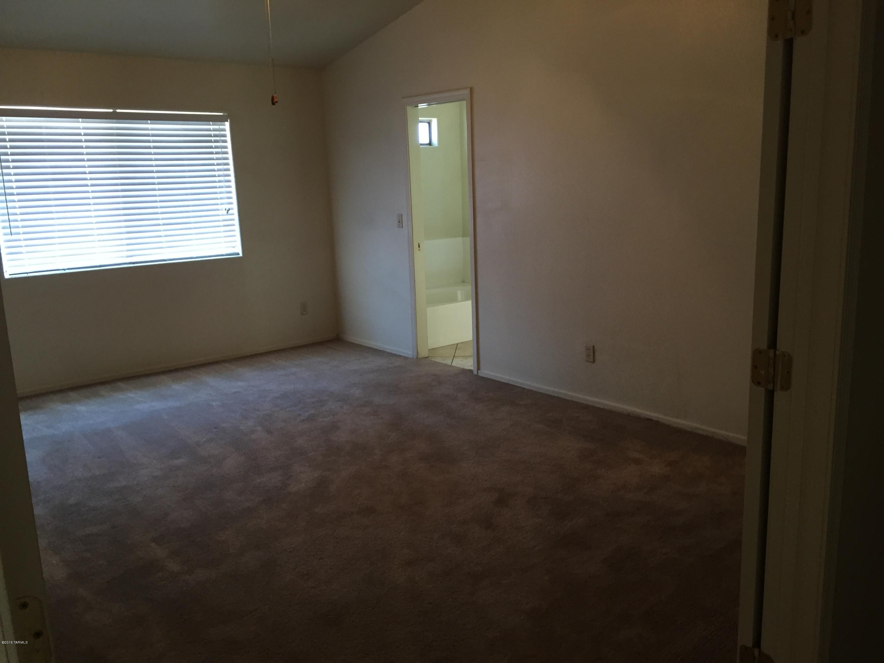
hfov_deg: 61.7
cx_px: 442
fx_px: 741
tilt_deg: -12.3
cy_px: 332
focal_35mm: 29
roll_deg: +1.9
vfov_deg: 48.2
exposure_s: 1/30
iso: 125
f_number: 2.2
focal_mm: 4.15
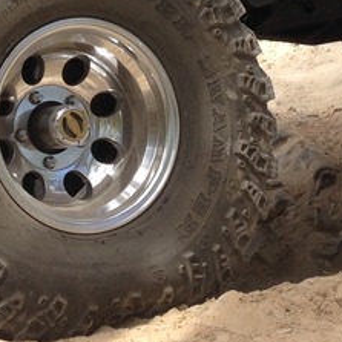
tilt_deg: +10.7
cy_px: -89
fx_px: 1498
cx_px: 166
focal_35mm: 134
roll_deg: -3.7
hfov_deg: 13.0
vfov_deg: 12.7
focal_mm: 4.12
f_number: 2.4
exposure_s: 1/602
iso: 50
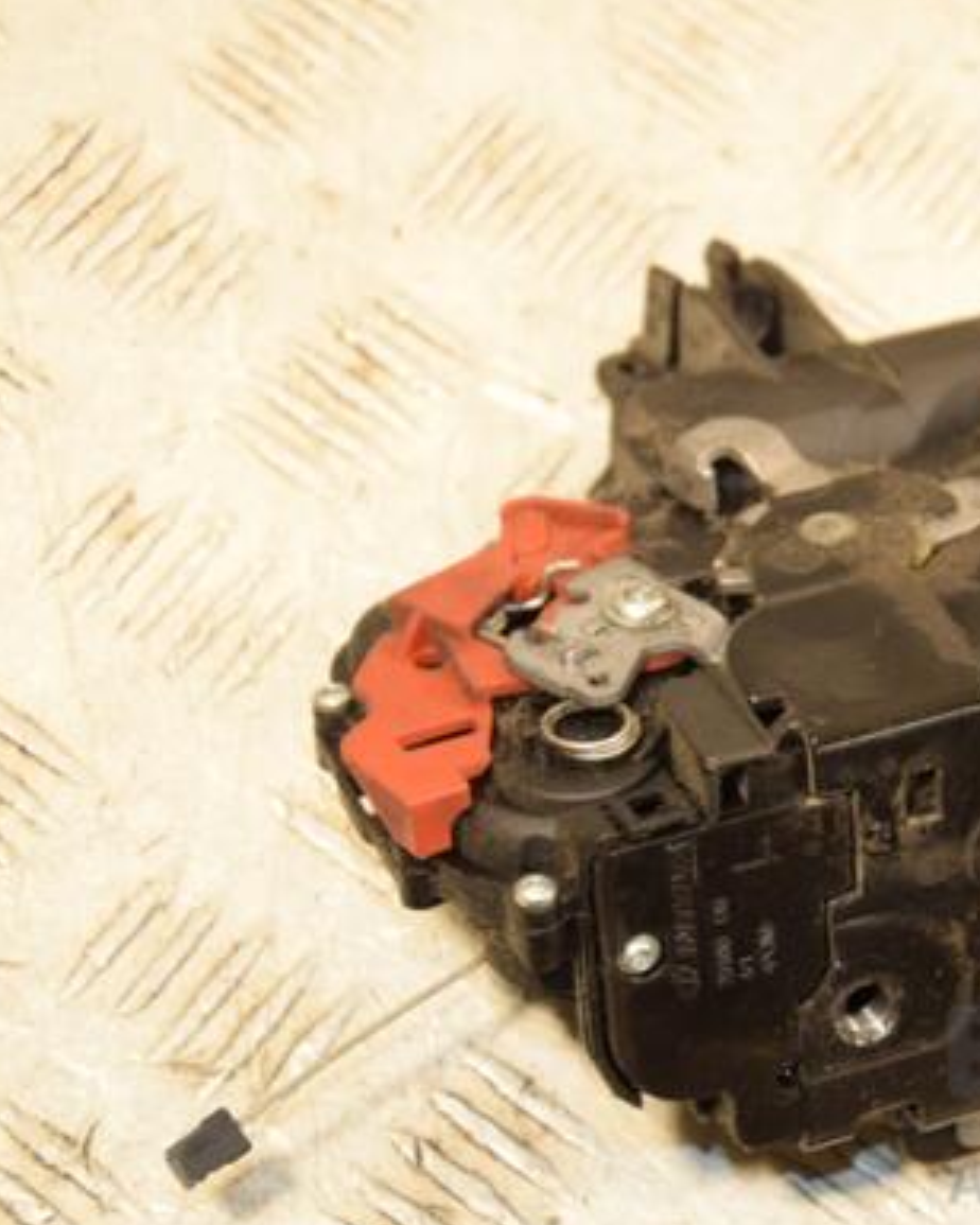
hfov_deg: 13.4
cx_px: 888
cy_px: 627
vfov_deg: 16.9
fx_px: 4133
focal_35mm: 114
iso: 800
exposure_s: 1/125
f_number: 5
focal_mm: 52
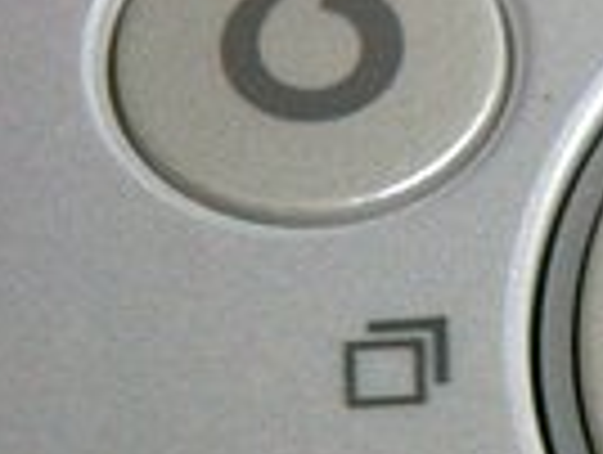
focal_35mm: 302
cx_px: 1125
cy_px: 530
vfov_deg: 4.9
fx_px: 5267
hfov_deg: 6.4
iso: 800
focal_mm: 55
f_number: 8
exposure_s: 1/30
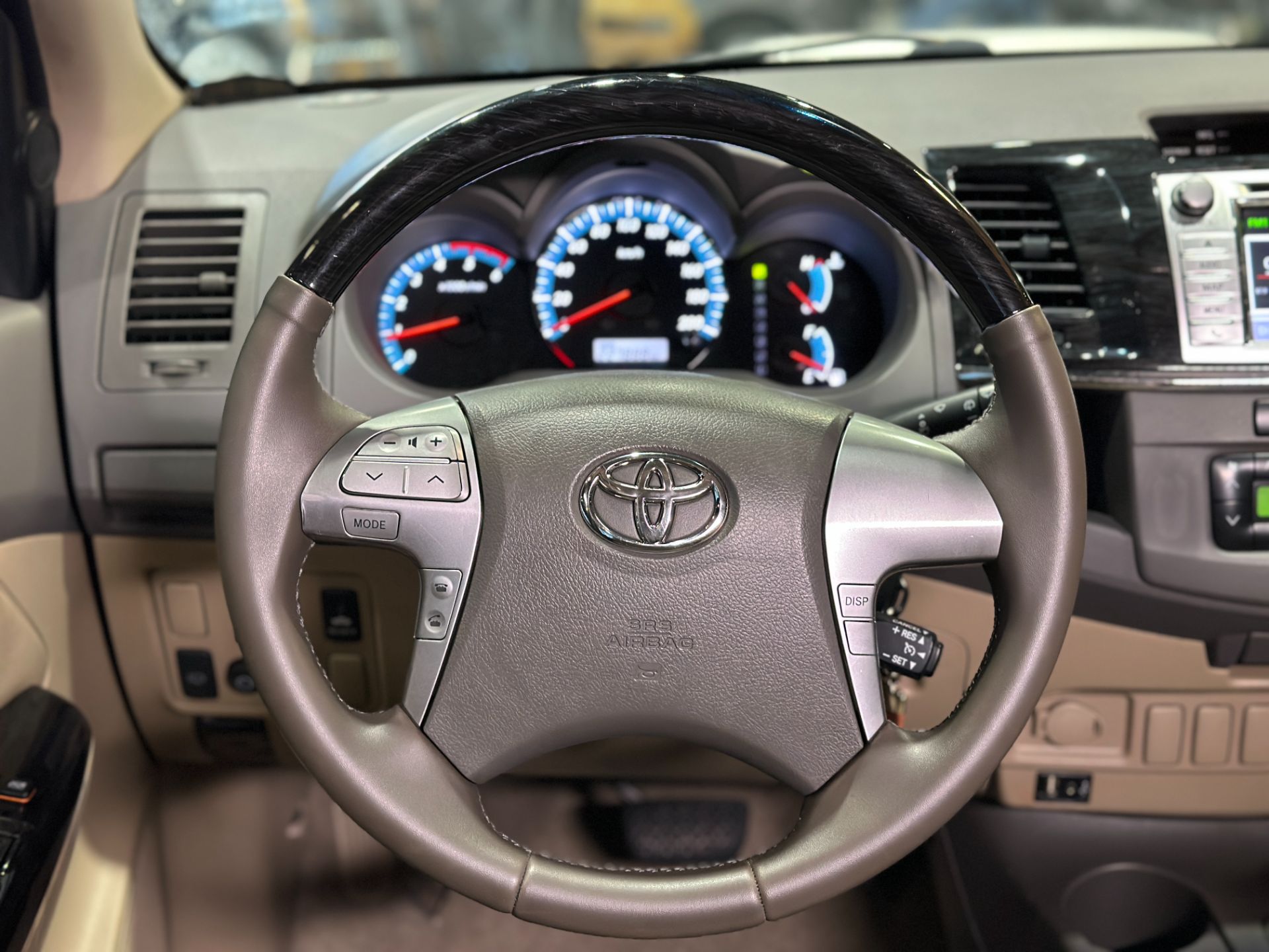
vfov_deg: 30.3
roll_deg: +0.6
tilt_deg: -19.7
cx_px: 634
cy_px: 476
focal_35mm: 48
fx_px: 1760
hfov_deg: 39.7
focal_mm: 6.86
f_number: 1.78
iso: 250
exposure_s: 1/40
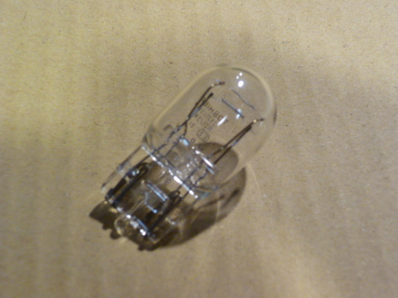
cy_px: 148
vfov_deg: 21.6
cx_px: 198
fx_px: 781
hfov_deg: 28.6
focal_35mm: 68
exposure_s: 1/30
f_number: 4.3
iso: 400
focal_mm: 12
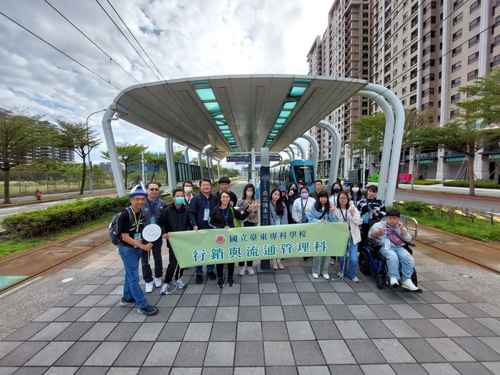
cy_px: 188
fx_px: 188
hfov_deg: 106.2
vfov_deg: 89.9
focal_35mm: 13
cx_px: 250
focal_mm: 1.74
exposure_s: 1/613
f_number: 2.2
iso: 50
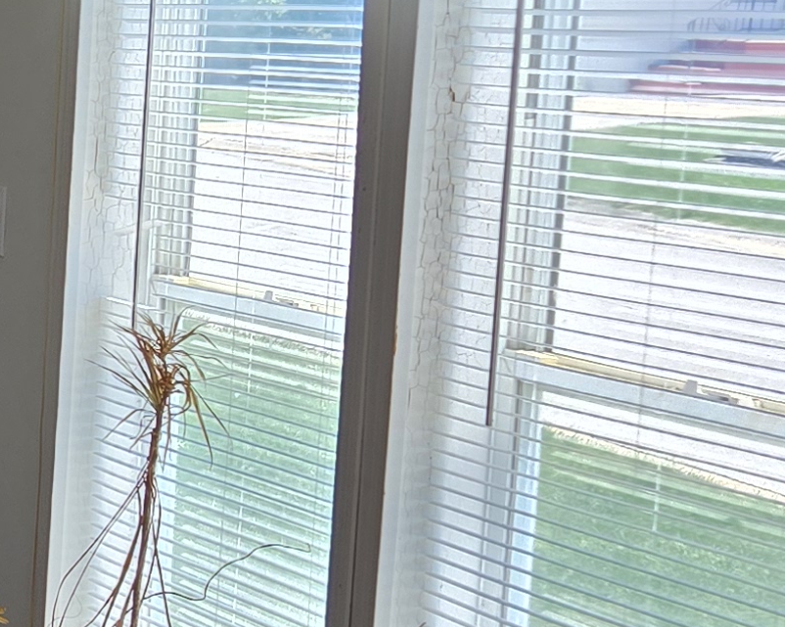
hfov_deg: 15.4
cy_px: 346
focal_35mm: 112
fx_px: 2601
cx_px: -497
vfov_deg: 13.8
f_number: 1.8
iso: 25
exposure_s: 1/257
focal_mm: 5.4
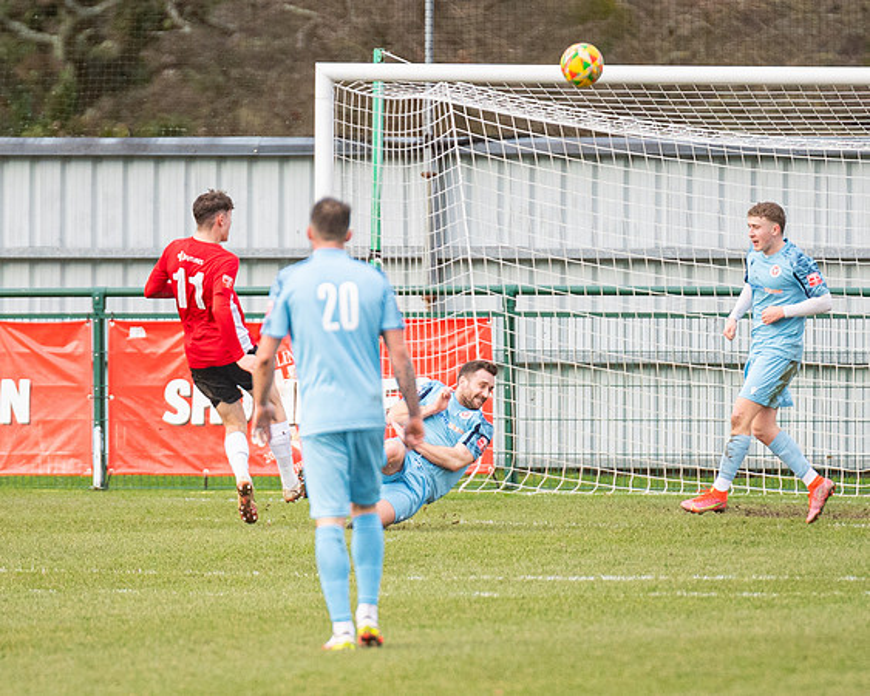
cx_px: 376
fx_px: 19459
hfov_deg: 2.6
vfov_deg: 2.0
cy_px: 463
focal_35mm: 756
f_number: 2.8
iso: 1250
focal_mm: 300
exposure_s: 1/1250
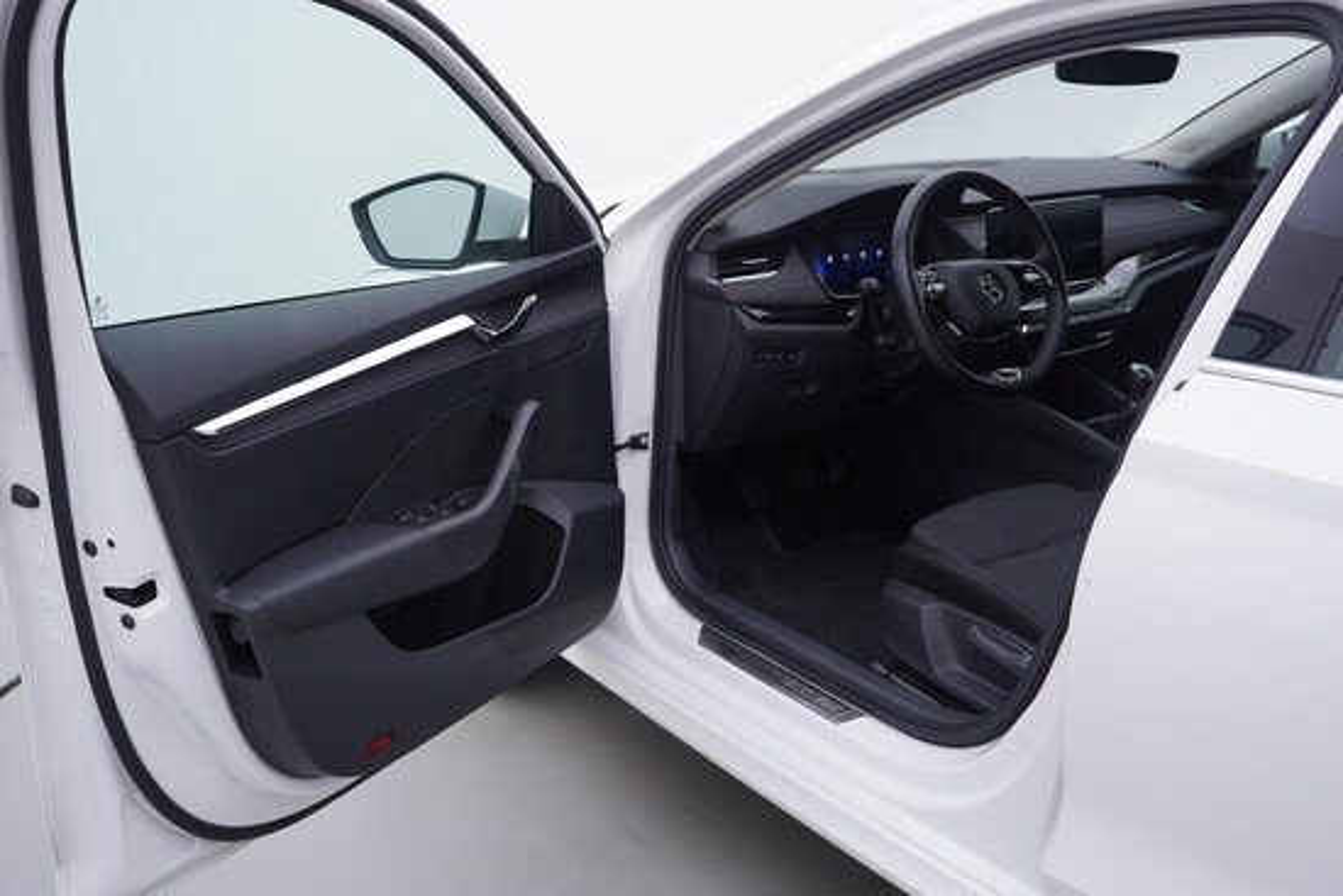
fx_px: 1343
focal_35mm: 36
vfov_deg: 36.9
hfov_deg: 53.1
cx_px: 672
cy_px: 448
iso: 125
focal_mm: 24
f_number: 3.5
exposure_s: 1/60
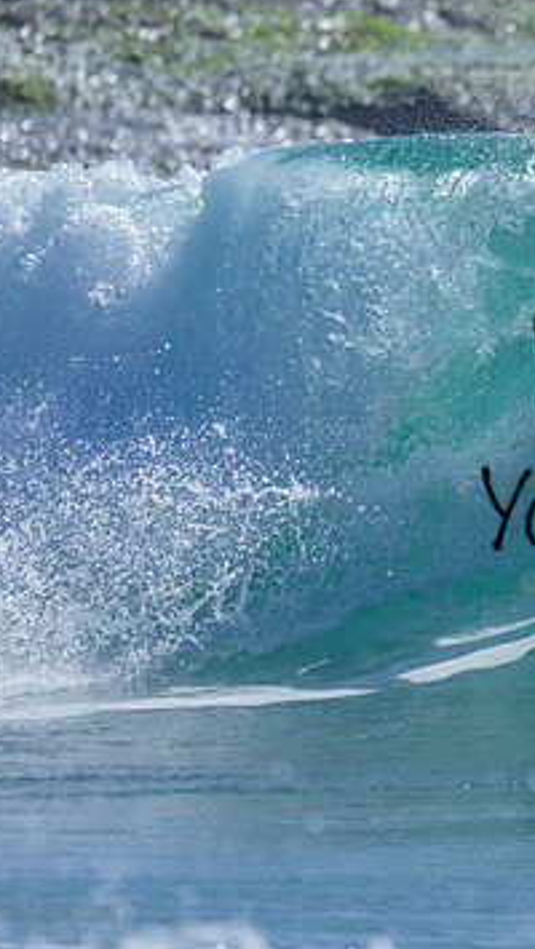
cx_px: 655
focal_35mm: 1844
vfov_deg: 1.2
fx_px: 46450
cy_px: 419
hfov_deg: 0.7
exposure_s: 1/2000
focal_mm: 800
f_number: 6.3
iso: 1800
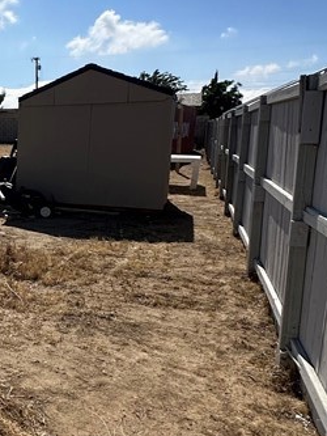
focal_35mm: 43
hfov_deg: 27.2
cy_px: 204
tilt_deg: -9.8
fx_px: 541
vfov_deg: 43.8
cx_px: -115
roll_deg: -1.3
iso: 50
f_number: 2.2
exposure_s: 1/5814
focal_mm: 2.22
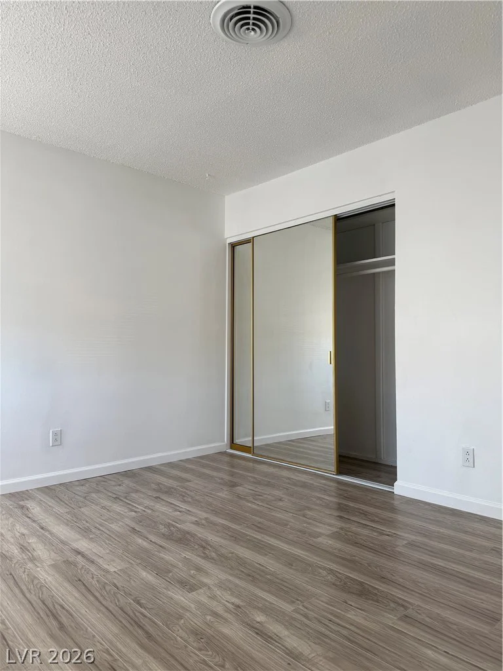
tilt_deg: +2.1
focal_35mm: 24
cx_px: 252
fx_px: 465
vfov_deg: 71.6
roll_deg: -0.2
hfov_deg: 56.8
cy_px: 336
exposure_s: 1/121
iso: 64
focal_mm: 6.76
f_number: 1.78
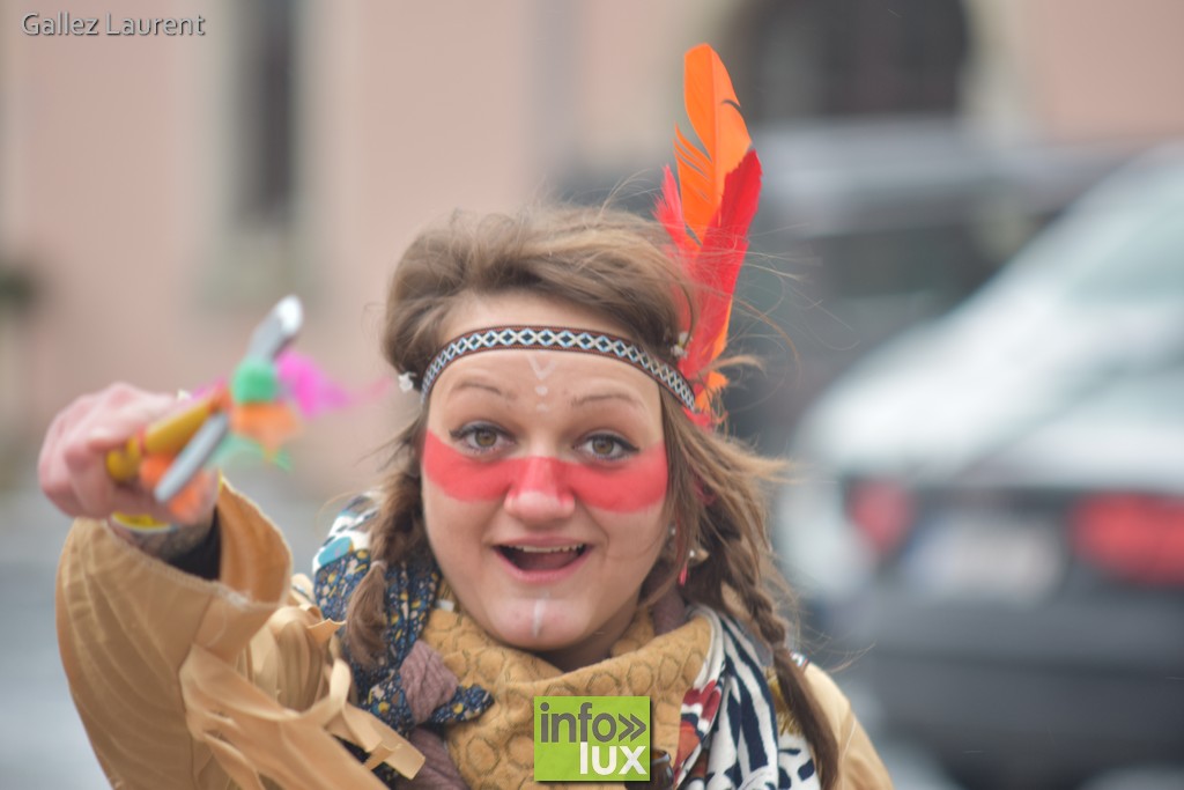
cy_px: 395
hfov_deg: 9.1
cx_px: 592
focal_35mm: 225
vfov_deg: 6.1
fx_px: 7401
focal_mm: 150
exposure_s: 1/160
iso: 320
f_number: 3.2
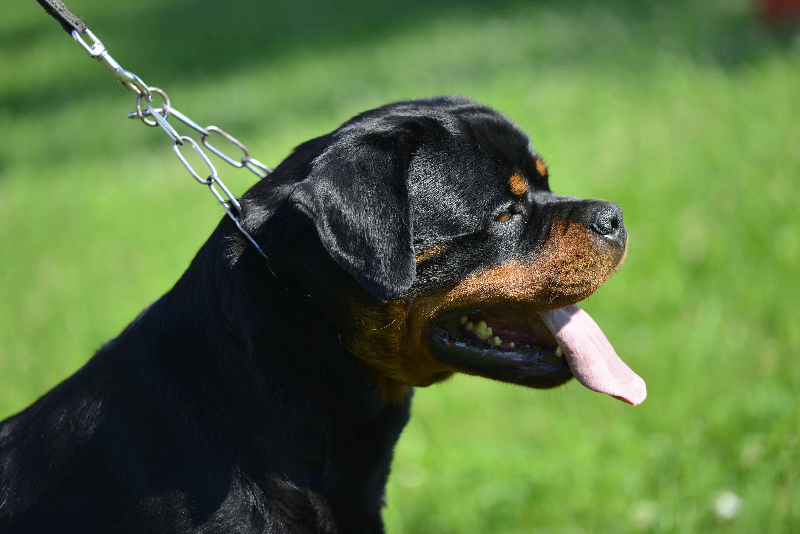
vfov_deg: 7.4
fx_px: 4111
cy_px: 267
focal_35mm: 185
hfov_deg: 11.1
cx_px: 400
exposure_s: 1/640
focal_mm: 185
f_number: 3.2
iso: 100
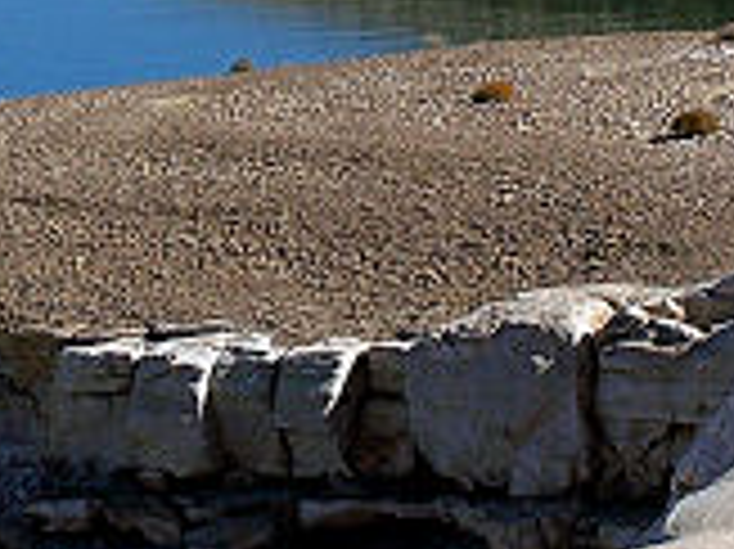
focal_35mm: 370
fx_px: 7840
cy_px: -382
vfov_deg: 4.0
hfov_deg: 5.4
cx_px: 72
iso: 80
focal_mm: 15.6
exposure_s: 1/750
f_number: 4.5
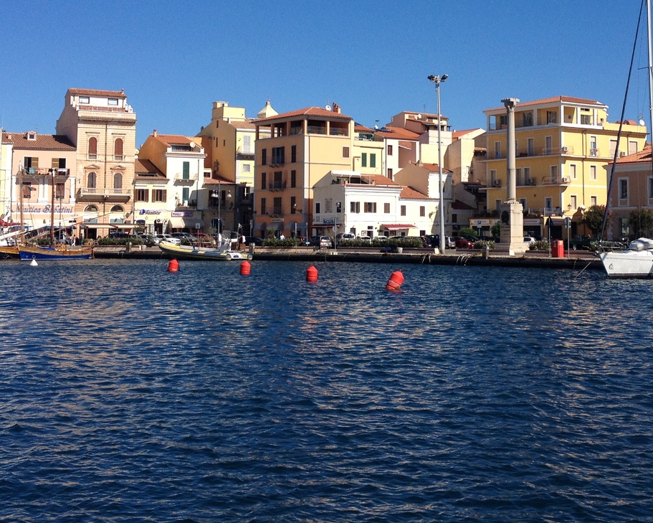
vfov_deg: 25.2
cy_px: 143
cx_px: 395
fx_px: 1160
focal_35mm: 60
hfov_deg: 31.4
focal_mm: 4.28
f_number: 2.4
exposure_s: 1/2304
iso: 64
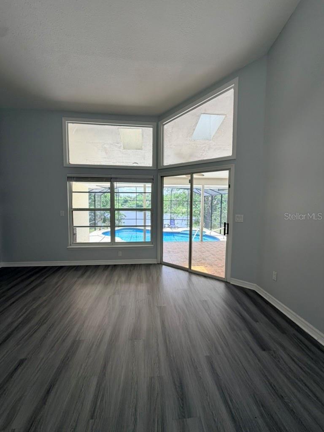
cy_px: 216
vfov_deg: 102.1
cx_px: 162
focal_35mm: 14
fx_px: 175
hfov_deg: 85.7
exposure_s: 1/121
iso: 80
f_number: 2.2
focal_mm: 2.22
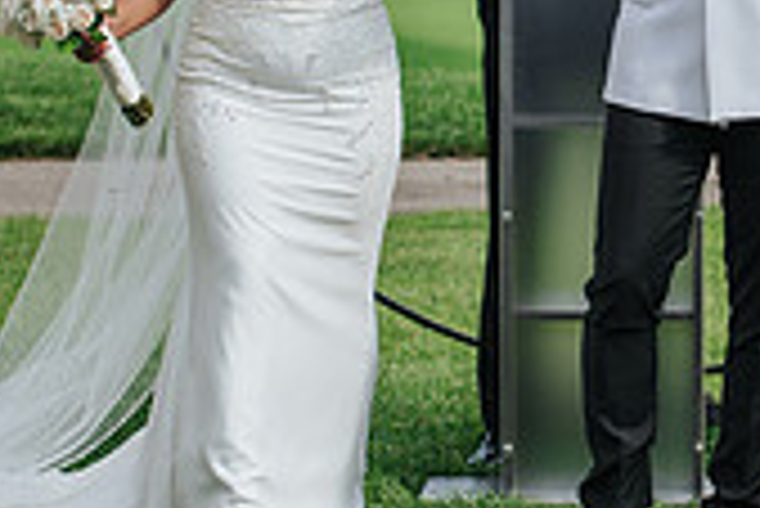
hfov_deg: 8.6
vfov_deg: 5.8
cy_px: 24
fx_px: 5029
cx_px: 696
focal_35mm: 238
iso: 160
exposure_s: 1/1600
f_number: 3.2
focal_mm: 50
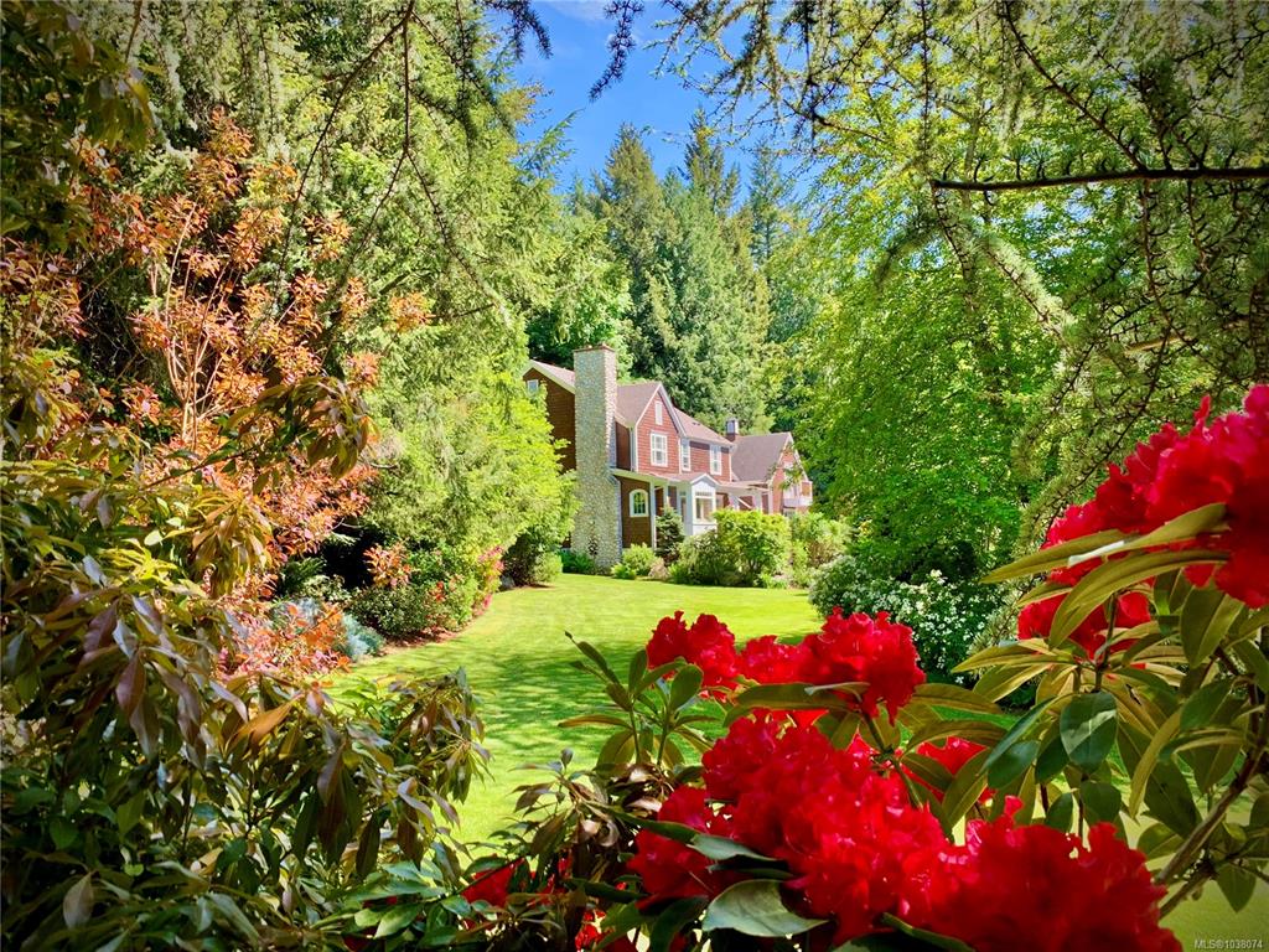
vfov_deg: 53.1
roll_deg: +1.1
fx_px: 953
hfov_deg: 67.3
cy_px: 476
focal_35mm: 26
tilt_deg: +3.8
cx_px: 634
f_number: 1.8
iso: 25
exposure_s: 1/238
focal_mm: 4.25
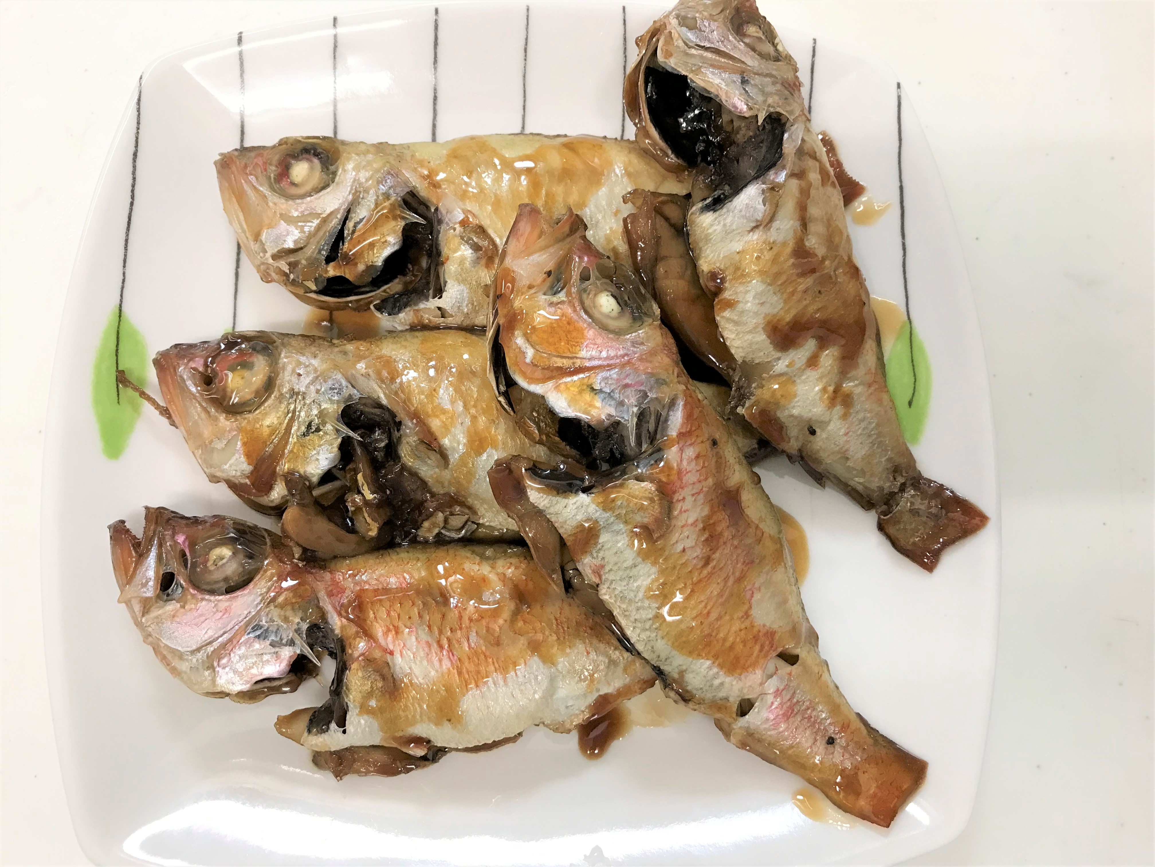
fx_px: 934
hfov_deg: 63.4
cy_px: 434
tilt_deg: -76.6
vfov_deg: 49.7
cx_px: 578
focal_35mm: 28
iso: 40
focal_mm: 3.99
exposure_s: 1/33
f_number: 1.8
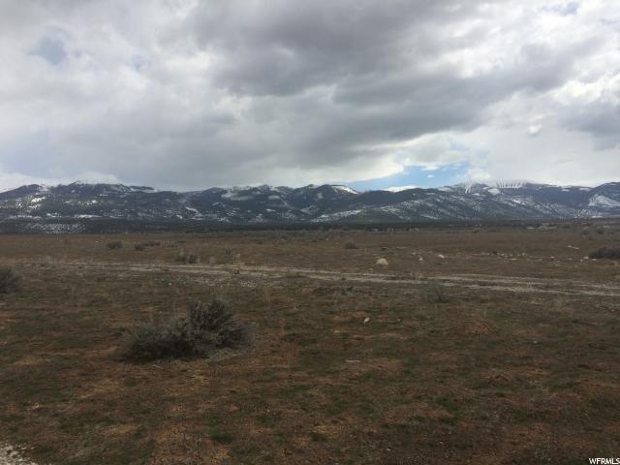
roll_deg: +2.2
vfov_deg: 48.2
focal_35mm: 29
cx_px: 310
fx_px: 519
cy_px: 232
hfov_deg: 61.7
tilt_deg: +0.7
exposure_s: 1/2740
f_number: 2.2
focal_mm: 4.15
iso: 32
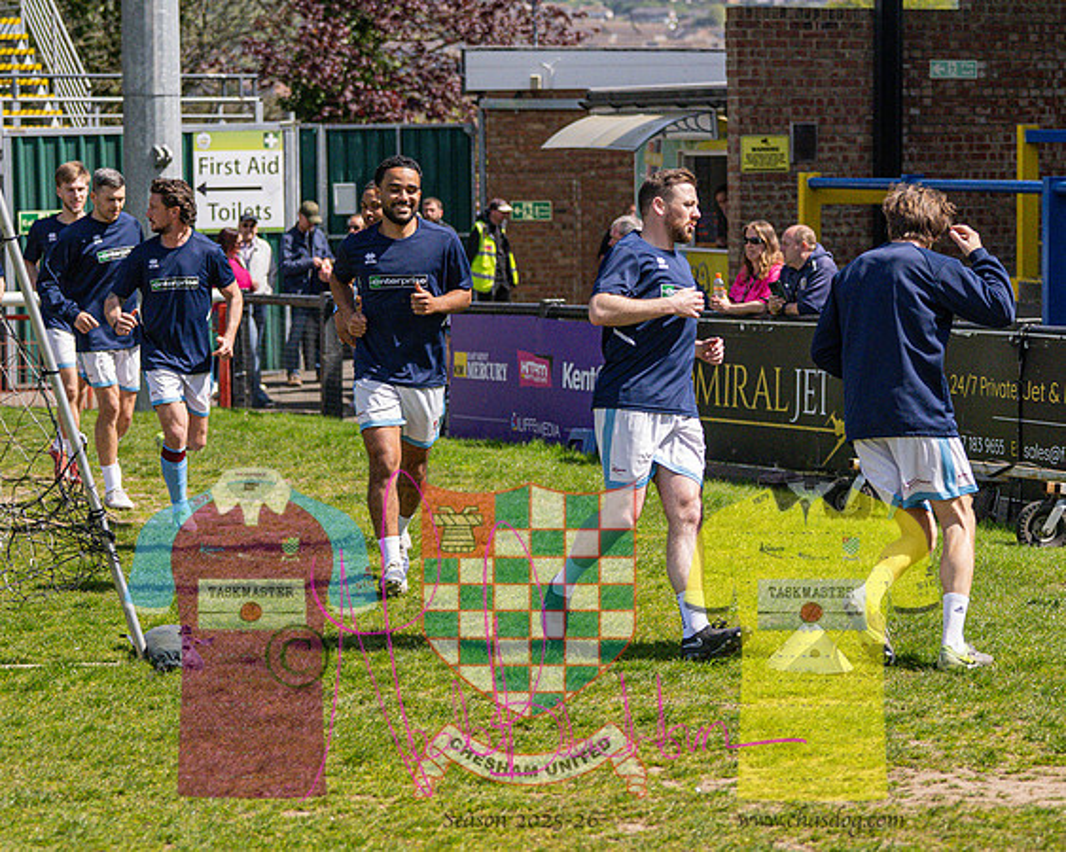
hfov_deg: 18.1
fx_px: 3348
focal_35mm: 106
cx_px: 601
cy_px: 426
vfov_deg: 14.5
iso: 2000
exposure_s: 1/32000
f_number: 2.5
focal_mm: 60
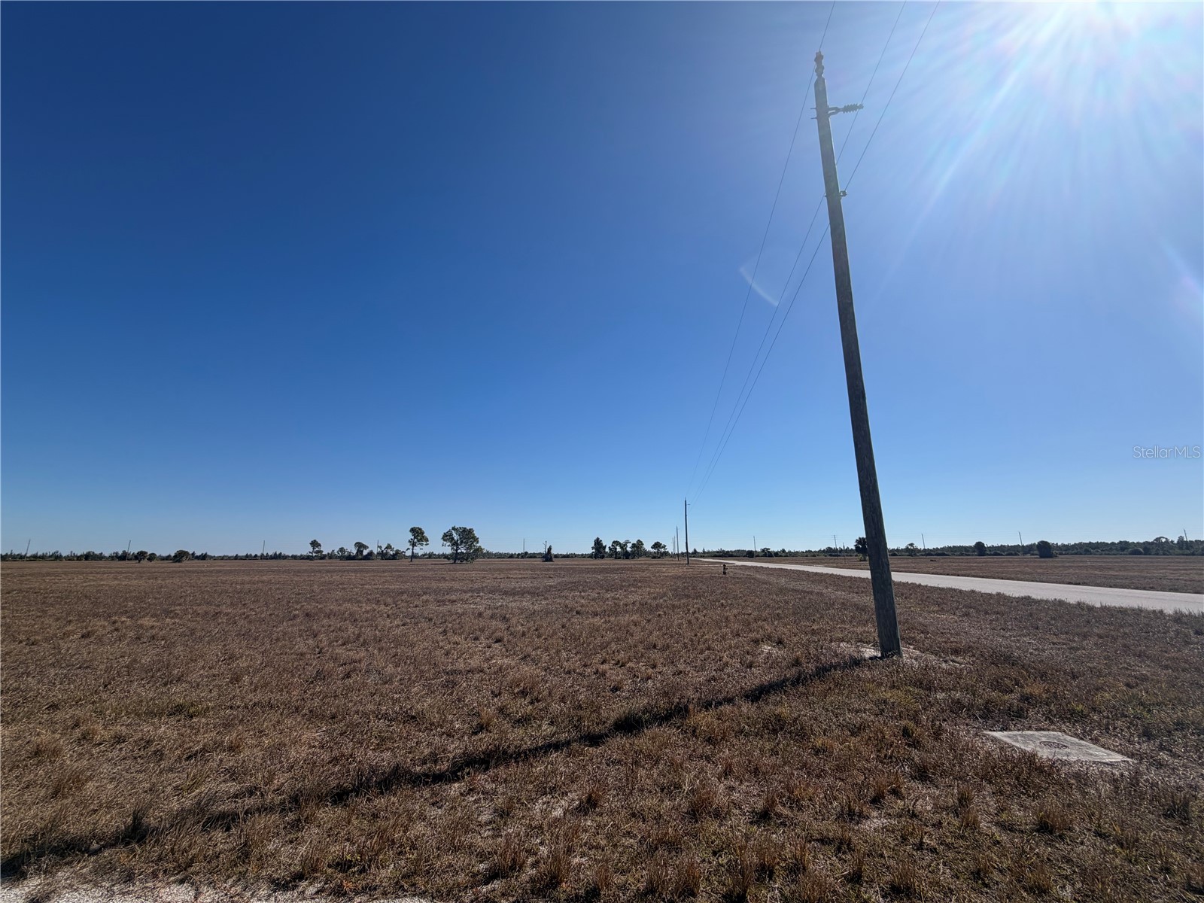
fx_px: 487
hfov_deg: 102.1
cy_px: 452
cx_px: 602
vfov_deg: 85.7
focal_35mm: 14
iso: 25
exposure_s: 1/1572
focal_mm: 2.22
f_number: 2.2
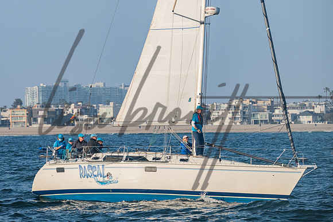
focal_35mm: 271
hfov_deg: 7.6
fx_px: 2511
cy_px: 93
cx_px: 136
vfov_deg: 5.1
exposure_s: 1/800
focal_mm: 200
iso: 400
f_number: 8
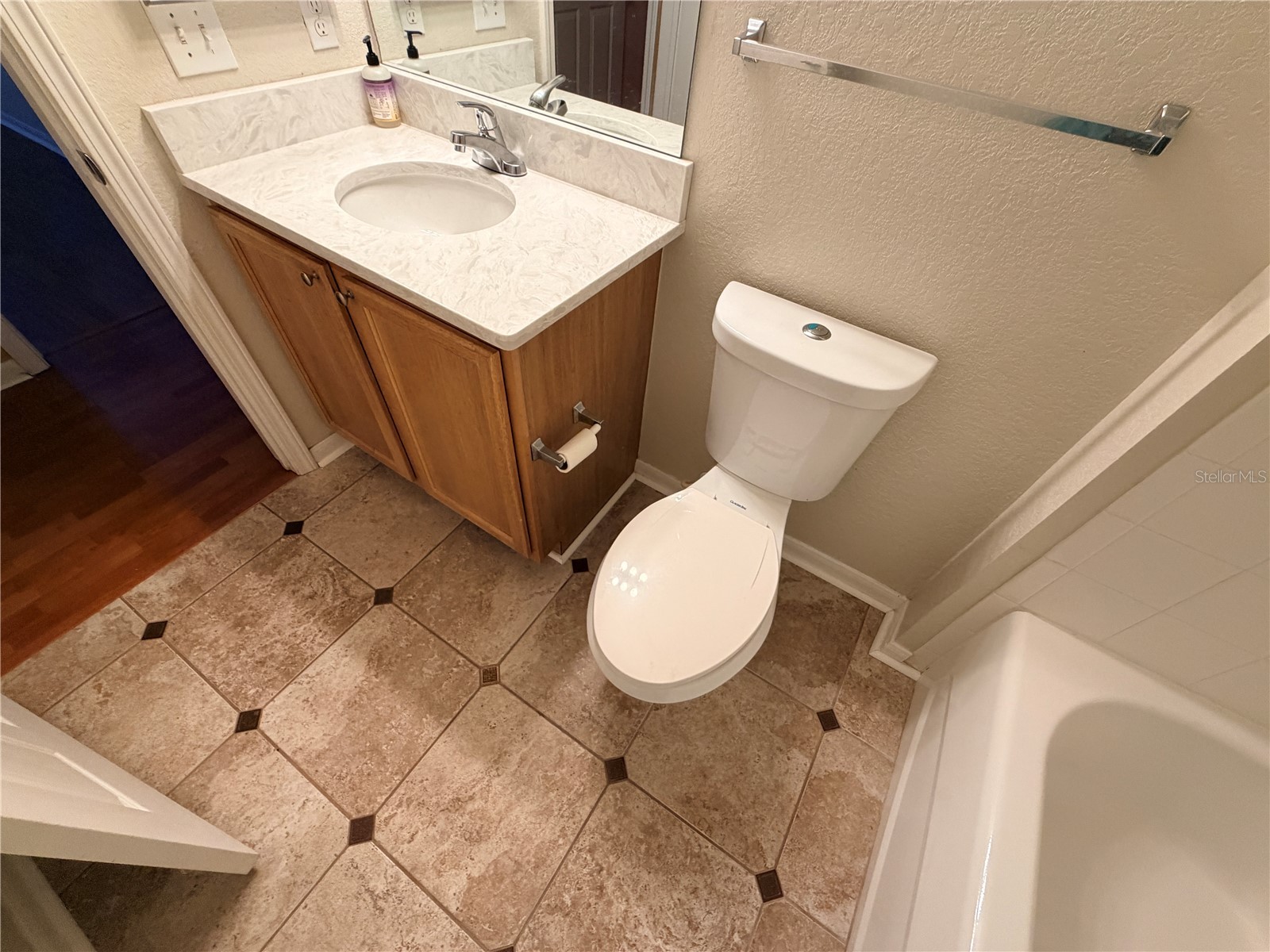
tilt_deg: -49.8
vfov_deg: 85.7
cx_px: 635
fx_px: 514
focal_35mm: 14
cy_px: 476
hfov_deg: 102.1
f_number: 2.2
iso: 320
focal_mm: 2.22
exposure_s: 1/60
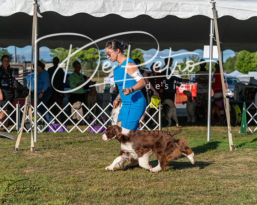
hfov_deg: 18.9
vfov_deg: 15.2
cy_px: 102
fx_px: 771
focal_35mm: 101
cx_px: 128
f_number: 4.5
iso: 100
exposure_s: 1/1250
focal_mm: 90
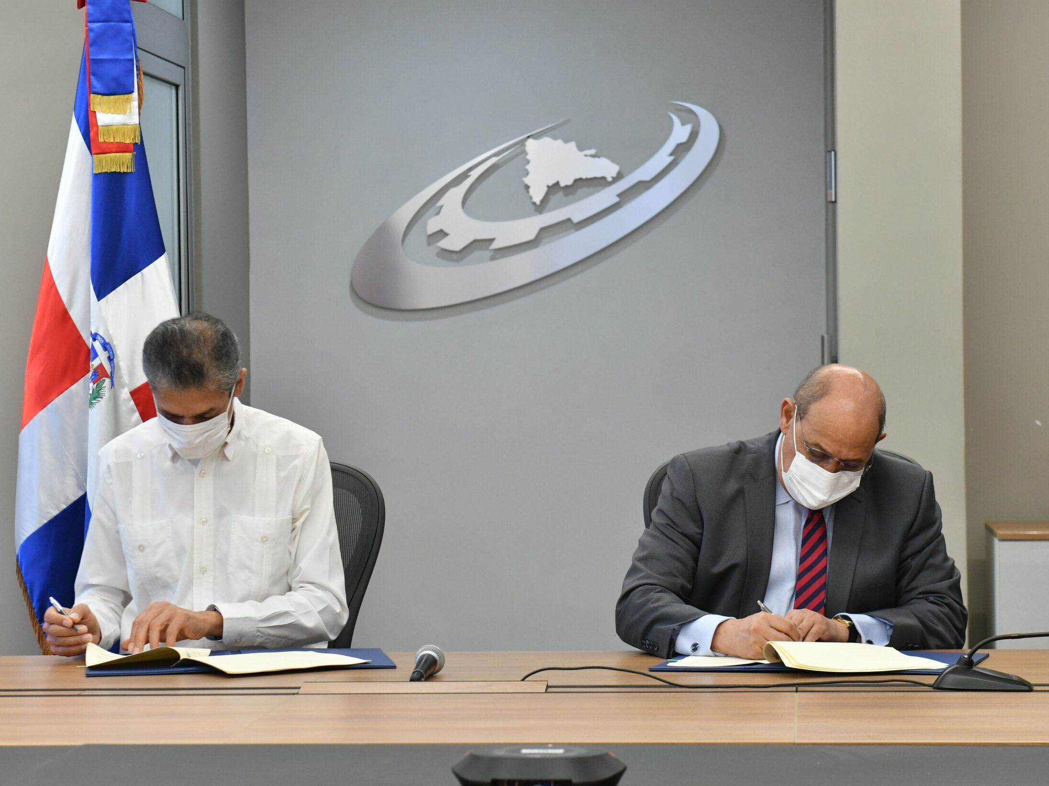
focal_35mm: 111
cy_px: 401
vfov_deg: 13.3
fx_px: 3364
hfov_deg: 17.7
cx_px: 520
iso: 1250
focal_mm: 66
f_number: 4
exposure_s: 1/125
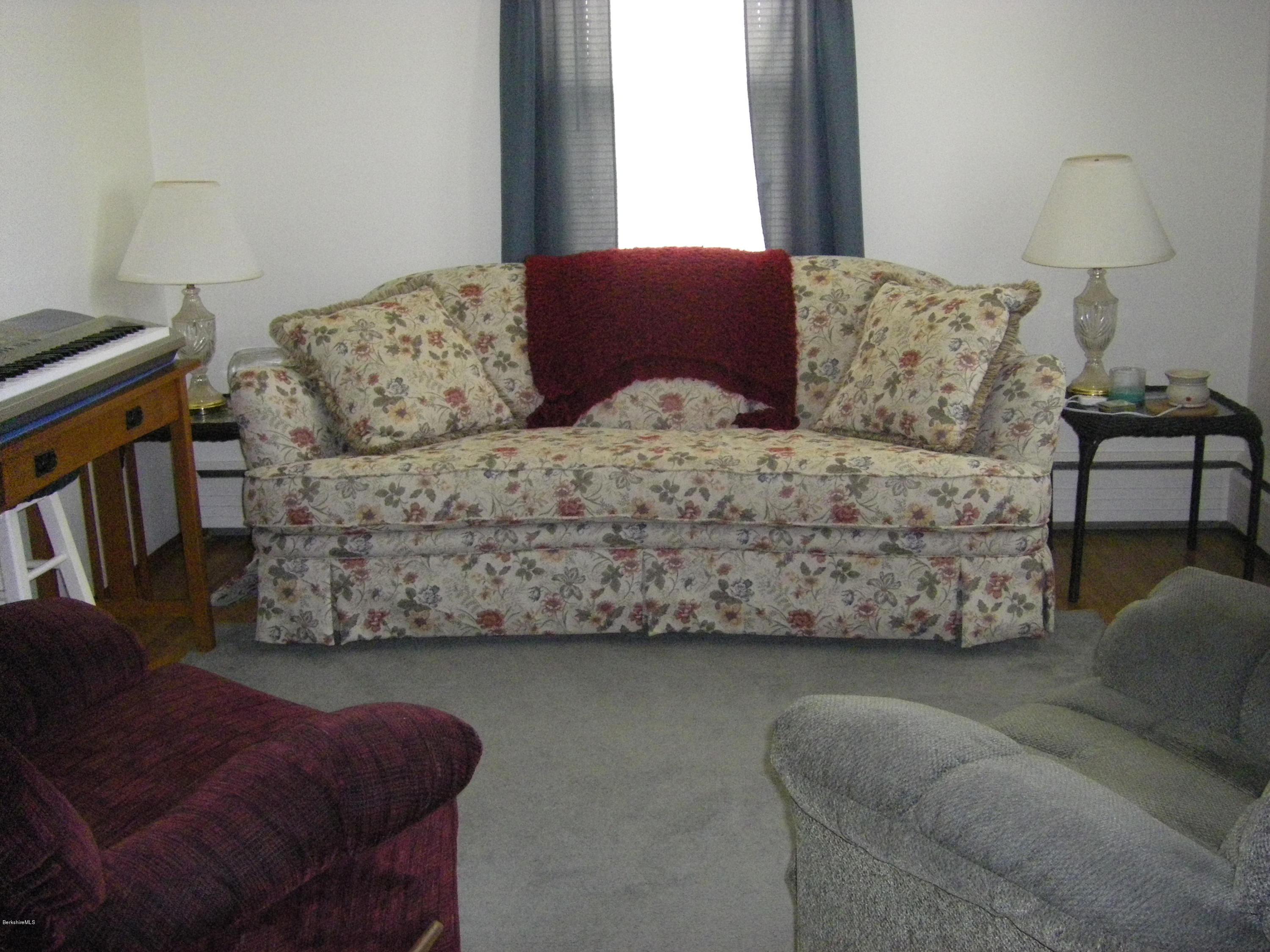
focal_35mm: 38
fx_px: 1394
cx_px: 635
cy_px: 476
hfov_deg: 49.0
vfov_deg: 37.7
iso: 800
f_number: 3.5
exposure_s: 1/50
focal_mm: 6.3
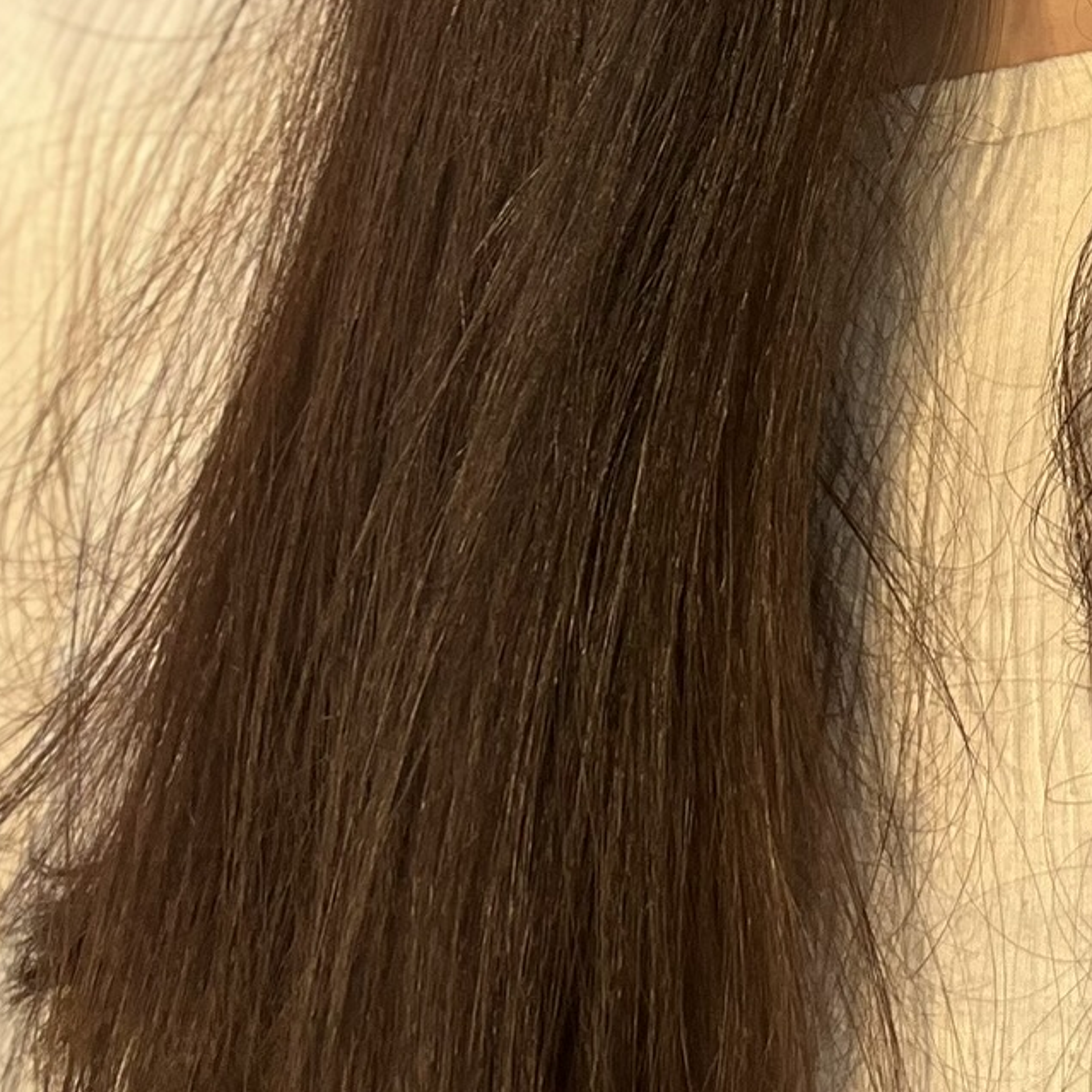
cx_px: 1109
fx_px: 3034
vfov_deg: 19.1
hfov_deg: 19.8
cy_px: -260
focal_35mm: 85
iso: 32
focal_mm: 2.71
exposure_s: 1/510
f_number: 2.2
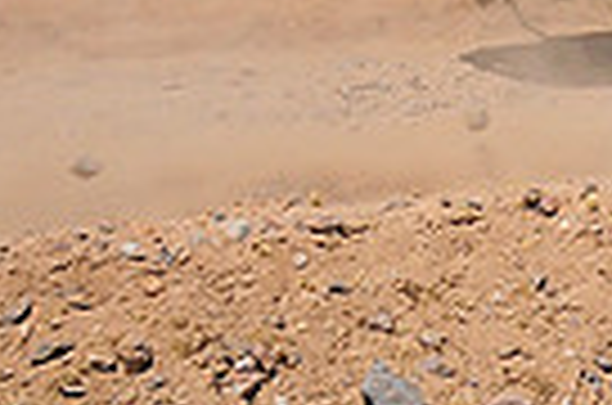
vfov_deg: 10.9
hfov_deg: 14.7
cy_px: -367
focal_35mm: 115
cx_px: 1215
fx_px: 1950
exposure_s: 1/1250
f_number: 8
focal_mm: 18
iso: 400
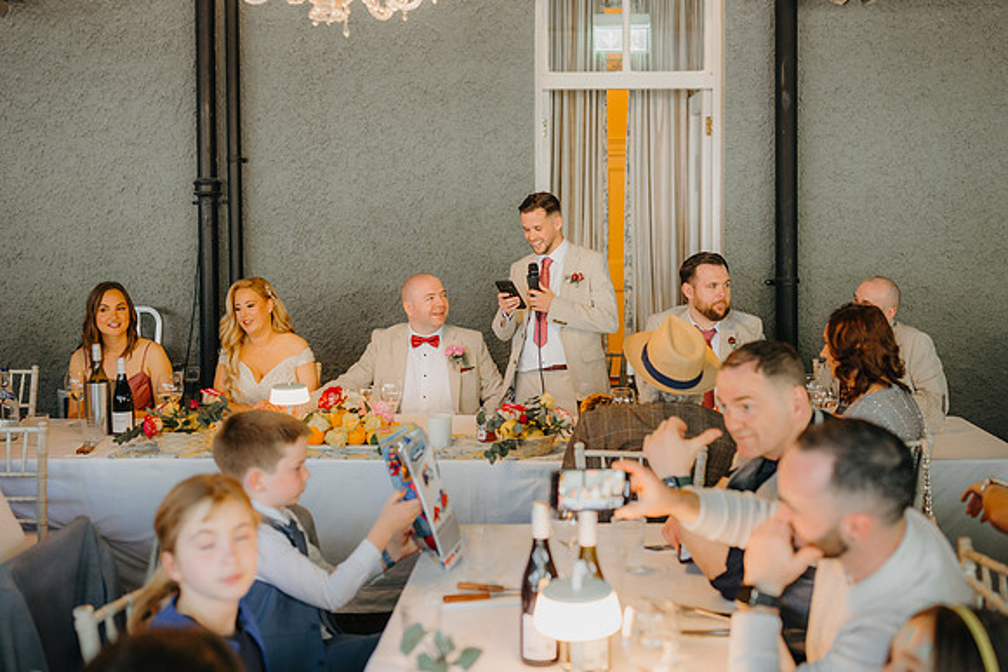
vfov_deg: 32.3
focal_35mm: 41
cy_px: 279
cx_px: 548
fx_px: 1159
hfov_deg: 47.0
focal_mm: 35
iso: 800
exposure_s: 1/200
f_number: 2
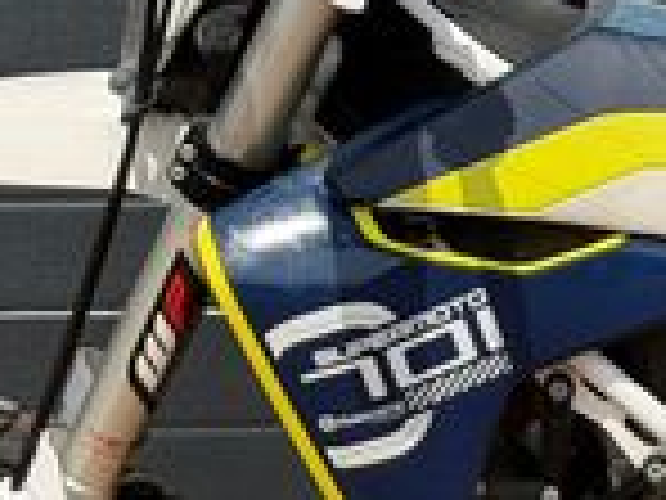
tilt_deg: -5.4
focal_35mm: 207
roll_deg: +0.8
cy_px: 360
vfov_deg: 7.2
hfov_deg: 9.4
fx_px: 3983
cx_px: 788
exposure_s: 1/5208
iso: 64
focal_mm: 6.76
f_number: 1.78
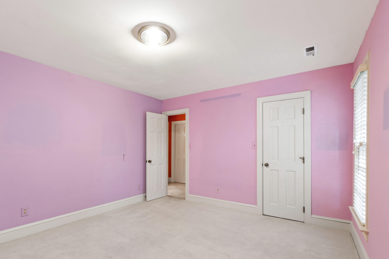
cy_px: 144
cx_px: 183
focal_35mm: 17
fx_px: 184
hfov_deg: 93.2
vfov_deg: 70.2
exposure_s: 1/1.25
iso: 100
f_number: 8
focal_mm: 10
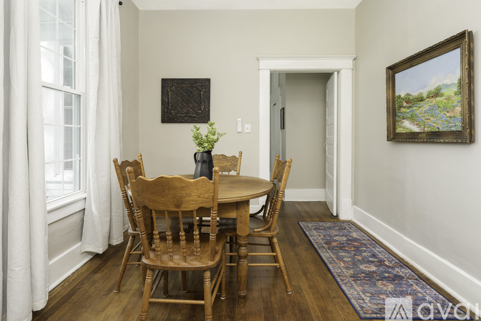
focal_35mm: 17
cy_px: 155
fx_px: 227
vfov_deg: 70.4
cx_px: 240
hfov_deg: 93.3
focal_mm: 16
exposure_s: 1/15
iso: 320
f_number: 7.1
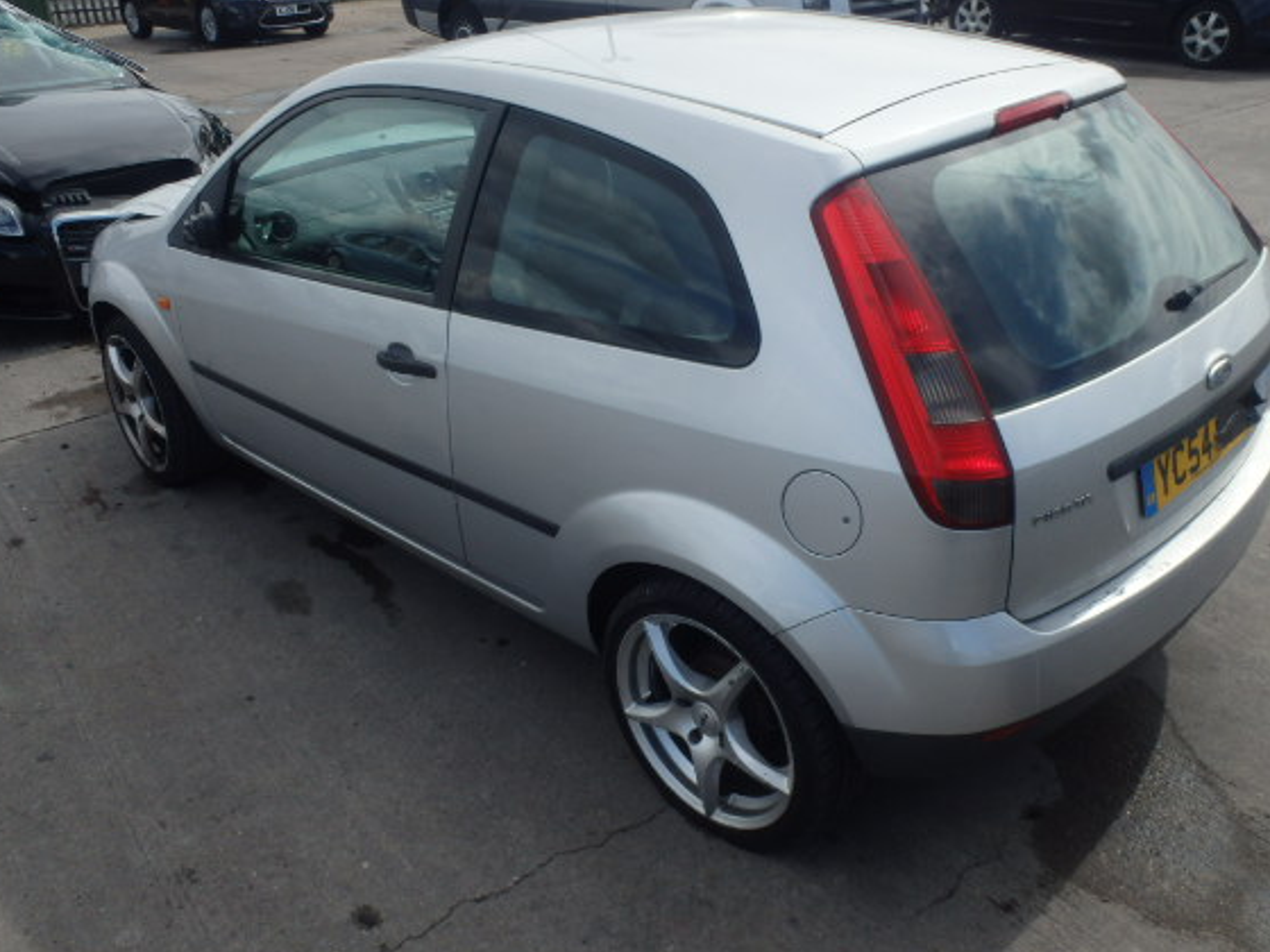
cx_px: 655
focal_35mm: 32
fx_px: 1174
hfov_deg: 56.8
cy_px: 469
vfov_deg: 44.2
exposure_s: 1/800
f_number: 3.9
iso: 125
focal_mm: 5
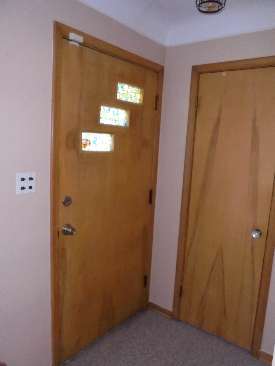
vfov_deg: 65.3
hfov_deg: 51.3
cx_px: 134
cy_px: 187
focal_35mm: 27
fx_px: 286
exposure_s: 1/30
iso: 400
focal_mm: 4.6
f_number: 3.5
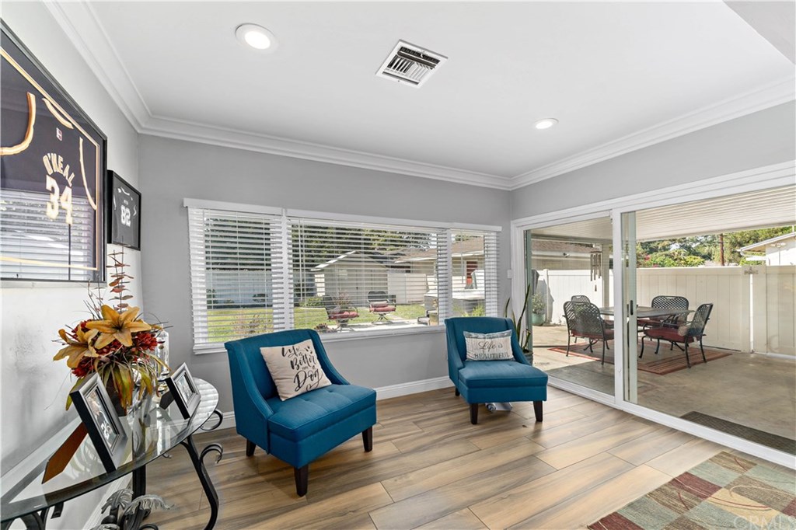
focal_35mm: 13
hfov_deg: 108.3
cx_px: 398
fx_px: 287
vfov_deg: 85.4
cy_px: 265
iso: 500
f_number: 5.6
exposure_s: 1/100
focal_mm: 13
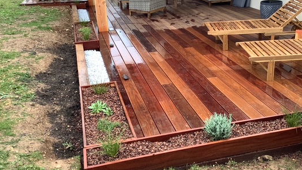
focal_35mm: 41
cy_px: 70
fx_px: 328
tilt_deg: -21.9
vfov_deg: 29.0
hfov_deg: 49.3
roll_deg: +3.5
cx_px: 162
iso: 25
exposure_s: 1/121
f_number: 2.4
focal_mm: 3.3
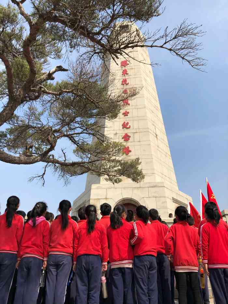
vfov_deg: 63.4
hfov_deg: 49.8
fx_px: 246
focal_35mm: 28
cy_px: 152
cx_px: 114
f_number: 1.8
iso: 20
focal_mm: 4
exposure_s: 1/2088
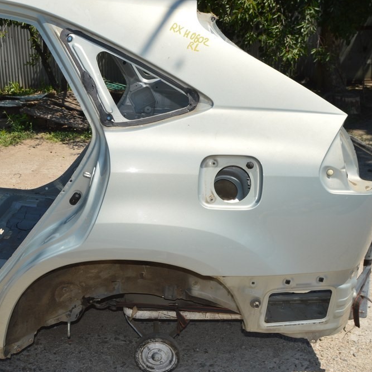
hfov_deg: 38.4
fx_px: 523
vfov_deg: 39.2
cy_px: 184
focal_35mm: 43
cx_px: 107
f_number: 10
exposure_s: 1/200
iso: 100
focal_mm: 22
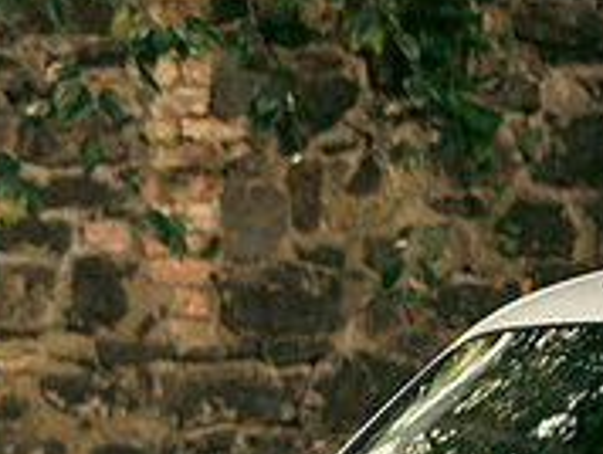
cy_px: 395
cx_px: -366
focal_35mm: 219
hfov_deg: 8.8
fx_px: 3820
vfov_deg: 6.8
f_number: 3.5
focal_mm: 70
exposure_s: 1/200
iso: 160
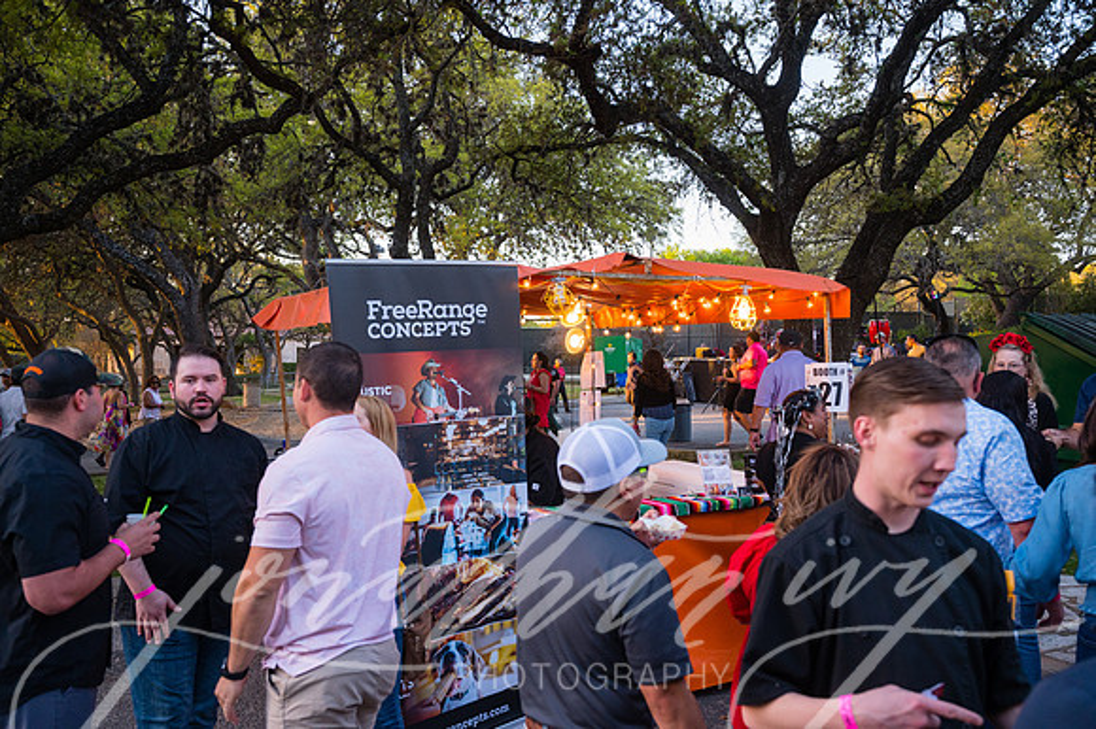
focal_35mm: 30
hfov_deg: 61.1
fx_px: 928
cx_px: 548
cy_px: 364
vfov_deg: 42.9
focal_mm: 30.5
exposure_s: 1/800
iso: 1600
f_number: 4
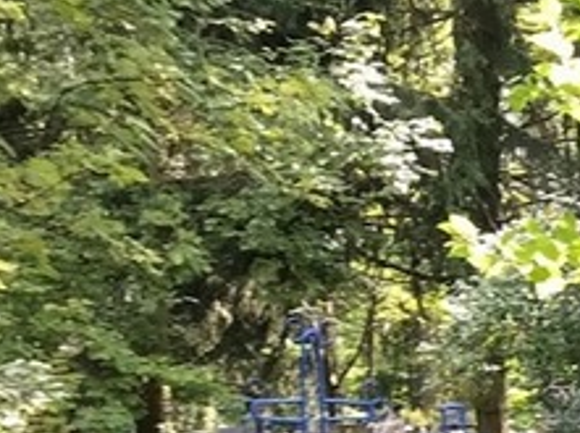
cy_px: 703
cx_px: 1089
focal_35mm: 130
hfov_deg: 13.4
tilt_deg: -7.3
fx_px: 2175
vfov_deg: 10.8
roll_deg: +0.4
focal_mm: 3.99
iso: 20
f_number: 1.8
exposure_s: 1/113
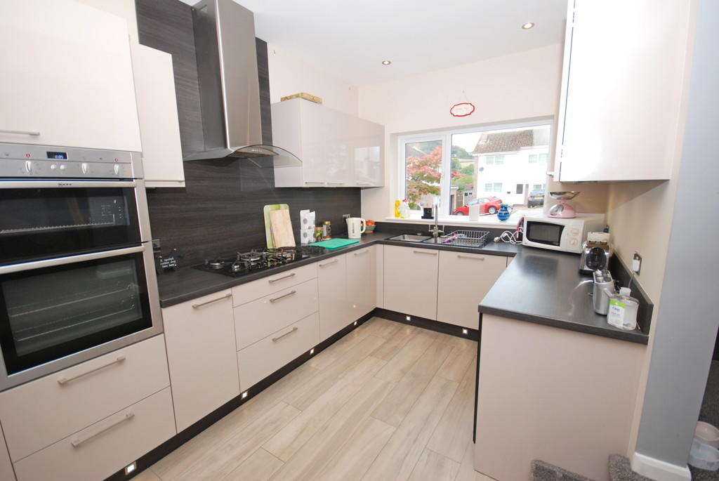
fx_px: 300
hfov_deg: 100.3
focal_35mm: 15
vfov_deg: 77.5
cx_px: 360
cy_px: 240
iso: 400
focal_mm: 10
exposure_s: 1/60
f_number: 4
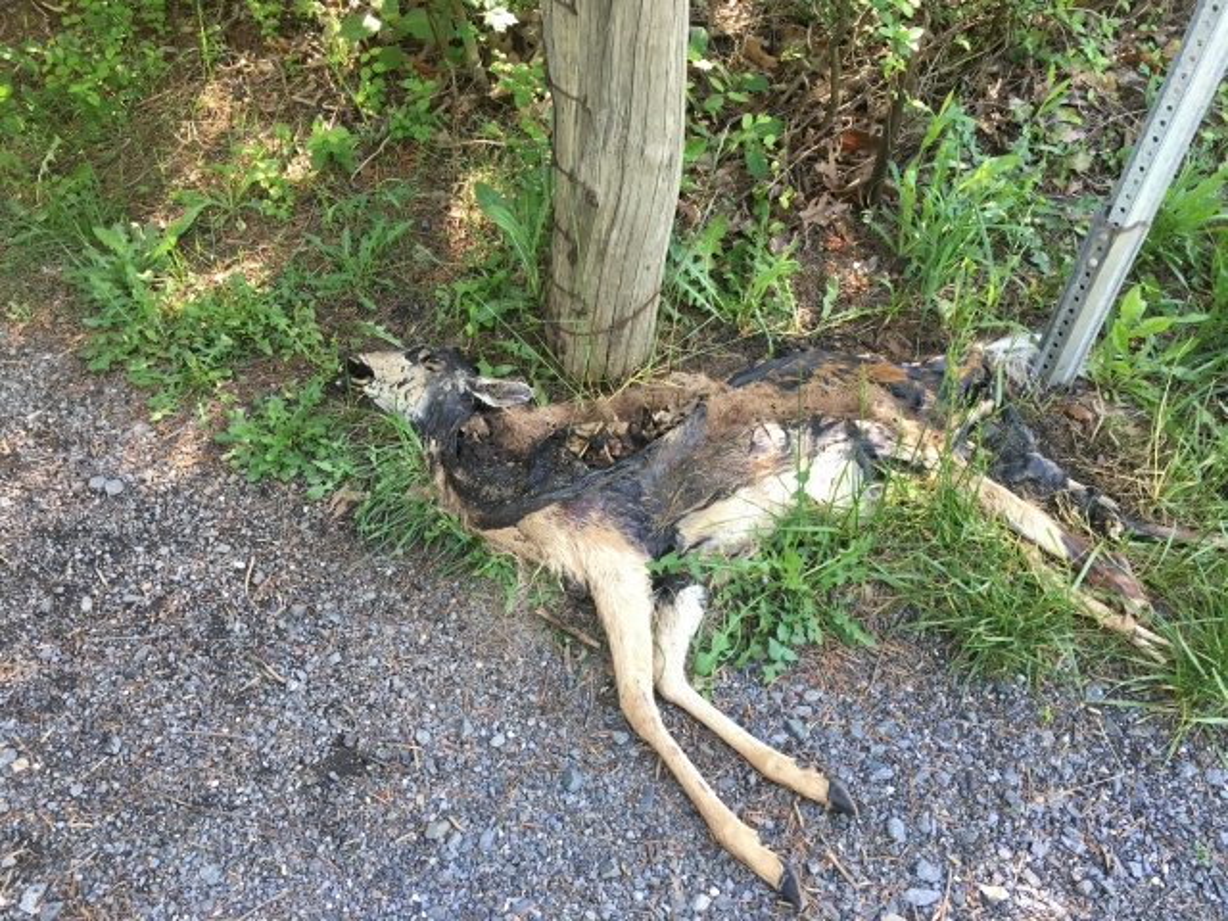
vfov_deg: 48.2
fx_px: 1029
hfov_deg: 61.7
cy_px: 460
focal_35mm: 29
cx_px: 614
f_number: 2.2
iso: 32
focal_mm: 4.15
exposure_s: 1/30
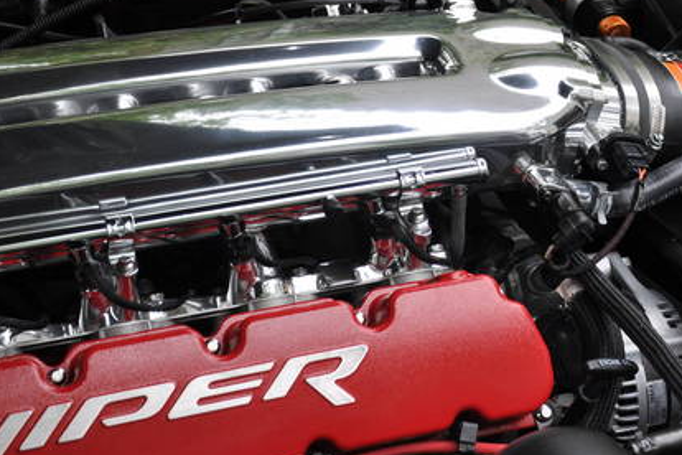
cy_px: 146
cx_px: 382
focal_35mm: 98
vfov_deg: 14.0
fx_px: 1851
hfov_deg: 20.9
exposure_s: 1/100
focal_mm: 45
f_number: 4.8
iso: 400
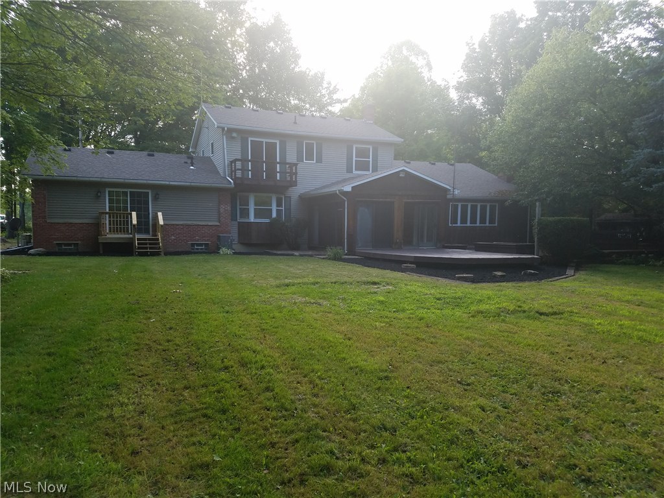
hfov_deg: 67.3
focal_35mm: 26
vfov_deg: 53.1
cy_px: 249
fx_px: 499
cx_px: 332
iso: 50
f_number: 1.7
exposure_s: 1/217
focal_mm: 4.2
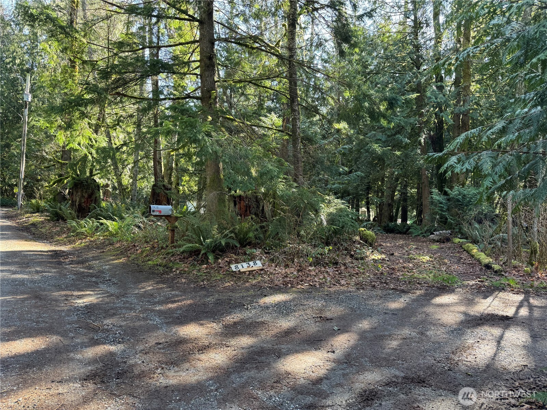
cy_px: 205
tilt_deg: +3.3
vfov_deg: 56.8
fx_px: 379
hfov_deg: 71.6
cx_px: 274
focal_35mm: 24
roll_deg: -1.4
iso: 100
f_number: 1.78
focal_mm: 6.76
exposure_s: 1/121
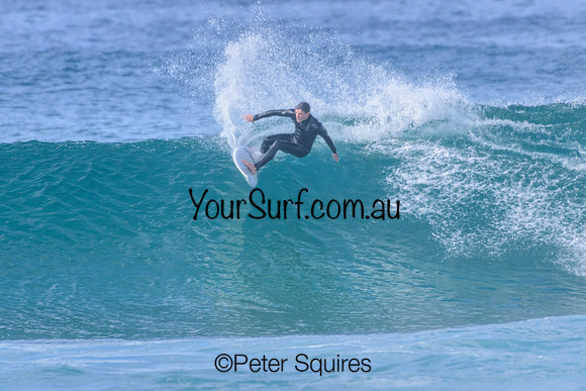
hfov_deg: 2.1
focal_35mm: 1000
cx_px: 293
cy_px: 196
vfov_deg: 1.4
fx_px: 16281
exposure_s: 1/2000
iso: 2000
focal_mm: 1000
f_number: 11
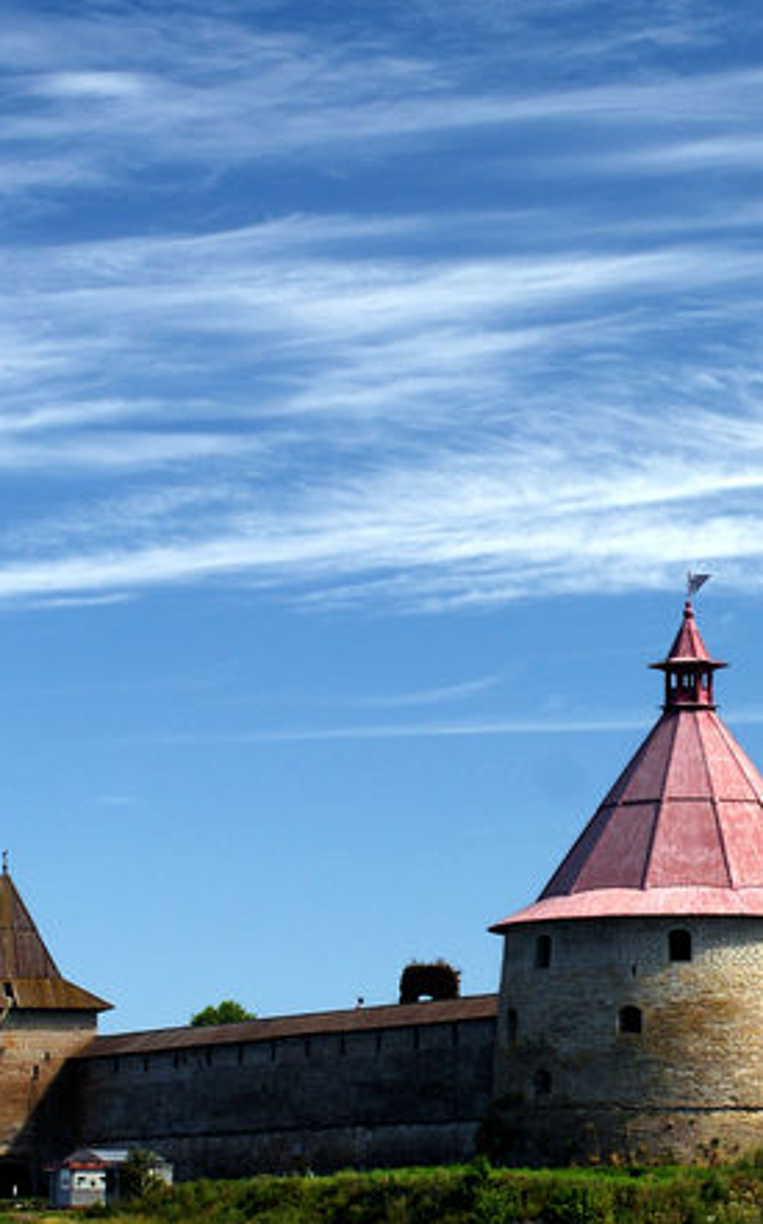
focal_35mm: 125
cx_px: 755
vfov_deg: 16.7
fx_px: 4166
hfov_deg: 10.4
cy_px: 663
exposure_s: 1/80
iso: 100
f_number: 9
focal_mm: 40
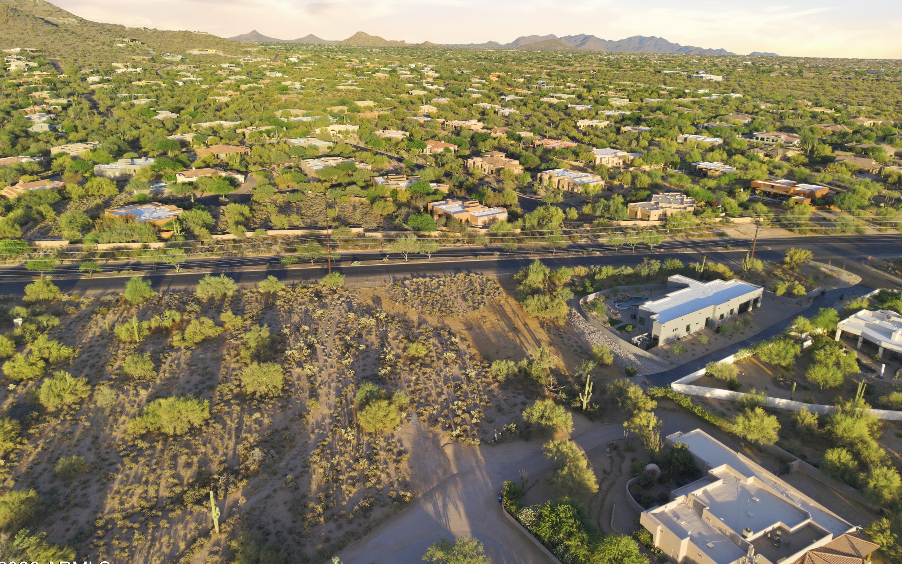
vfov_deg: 47.5
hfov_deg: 70.4
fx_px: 639
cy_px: 255
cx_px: 456
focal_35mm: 26
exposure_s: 1/1500
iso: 170
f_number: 1.8
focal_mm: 8.7
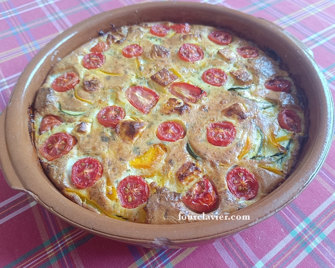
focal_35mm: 26
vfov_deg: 54.9
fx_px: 258
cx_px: 175
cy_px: 132
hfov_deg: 66.0
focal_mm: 5.59
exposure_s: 1/101
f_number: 1.88
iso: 288
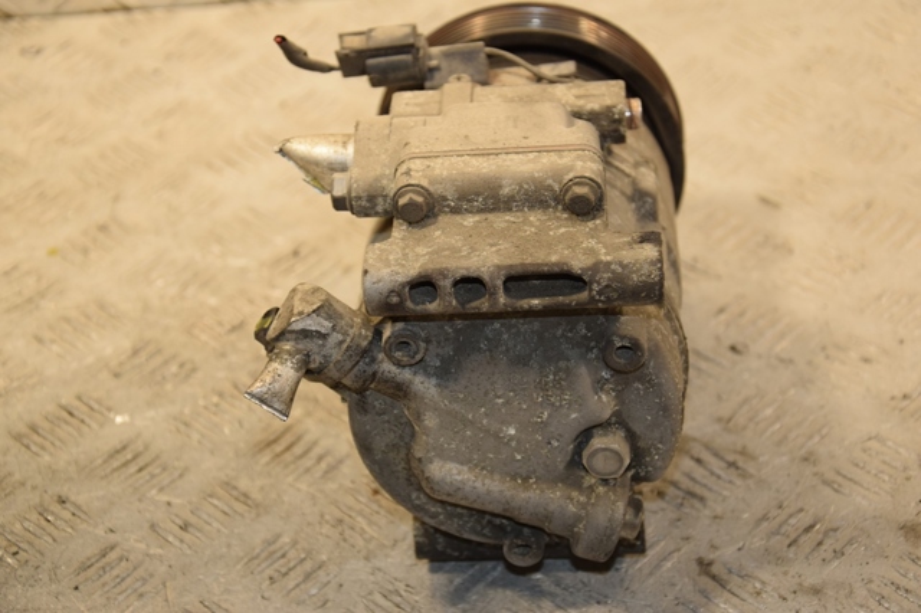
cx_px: 460
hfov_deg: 26.0
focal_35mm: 78
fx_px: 1994
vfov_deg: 17.5
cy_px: 306
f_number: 5
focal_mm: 52
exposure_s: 1/200
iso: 800
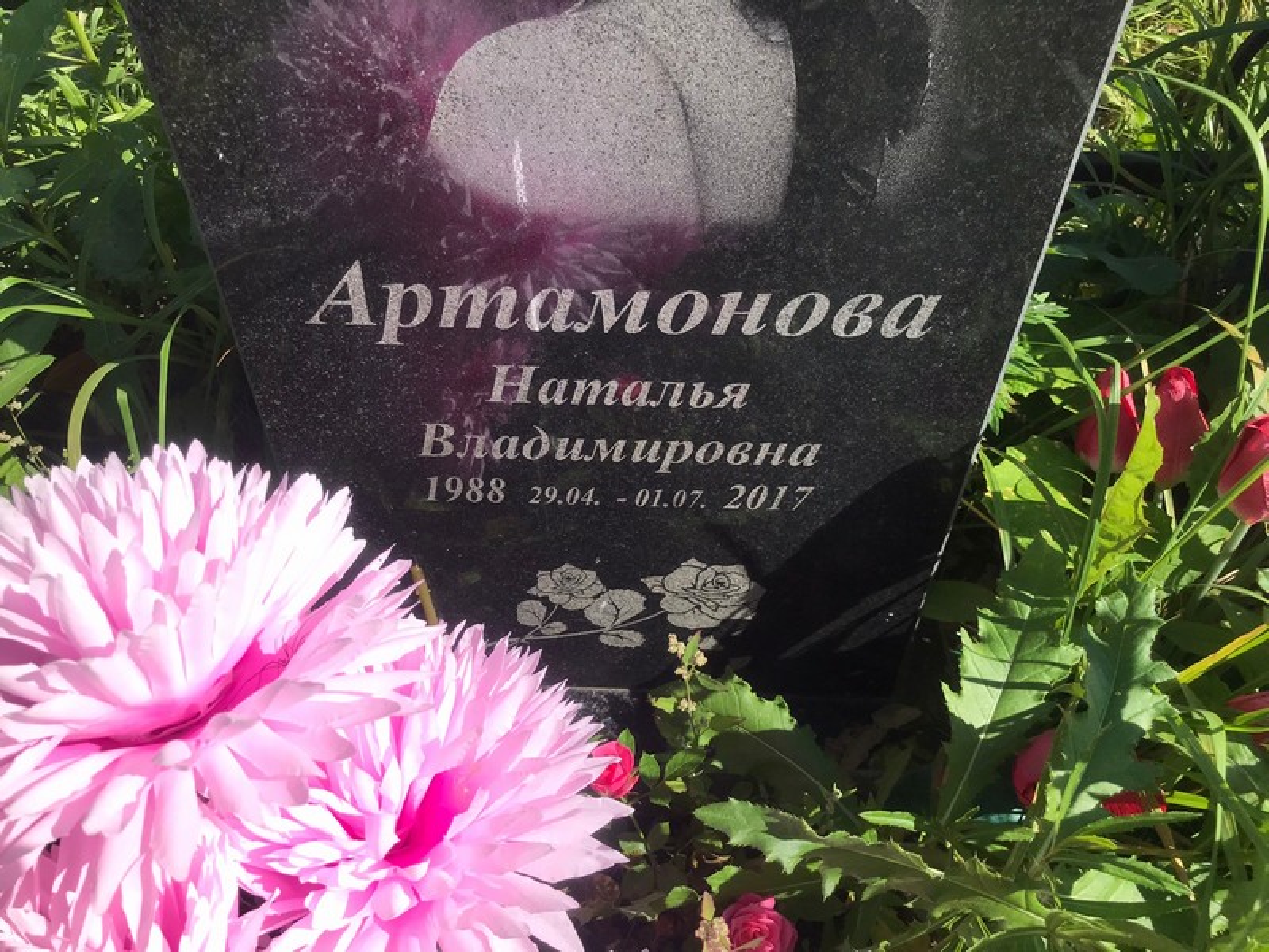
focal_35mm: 28
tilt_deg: -48.9
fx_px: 1026
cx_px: 634
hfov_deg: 63.4
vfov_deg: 49.7
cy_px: 476
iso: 20
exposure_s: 1/2817
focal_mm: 3.99
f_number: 1.8
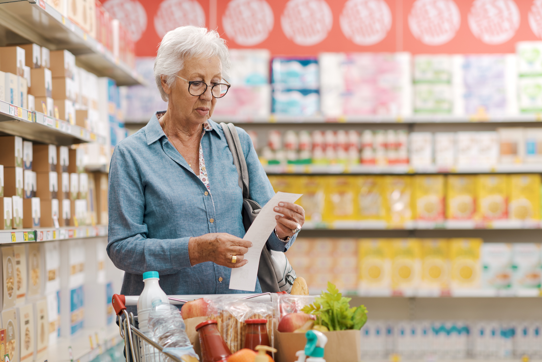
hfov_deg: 23.9
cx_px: 271
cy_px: 181
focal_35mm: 85
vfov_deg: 16.1
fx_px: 1280
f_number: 2.5
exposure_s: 1/125
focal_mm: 85
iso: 100
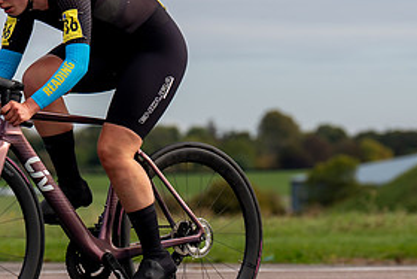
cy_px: 167
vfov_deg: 4.4
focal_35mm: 313
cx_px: 123
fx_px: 3627
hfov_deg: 6.6
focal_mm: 103
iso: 125
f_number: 3.5
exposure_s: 1/1000
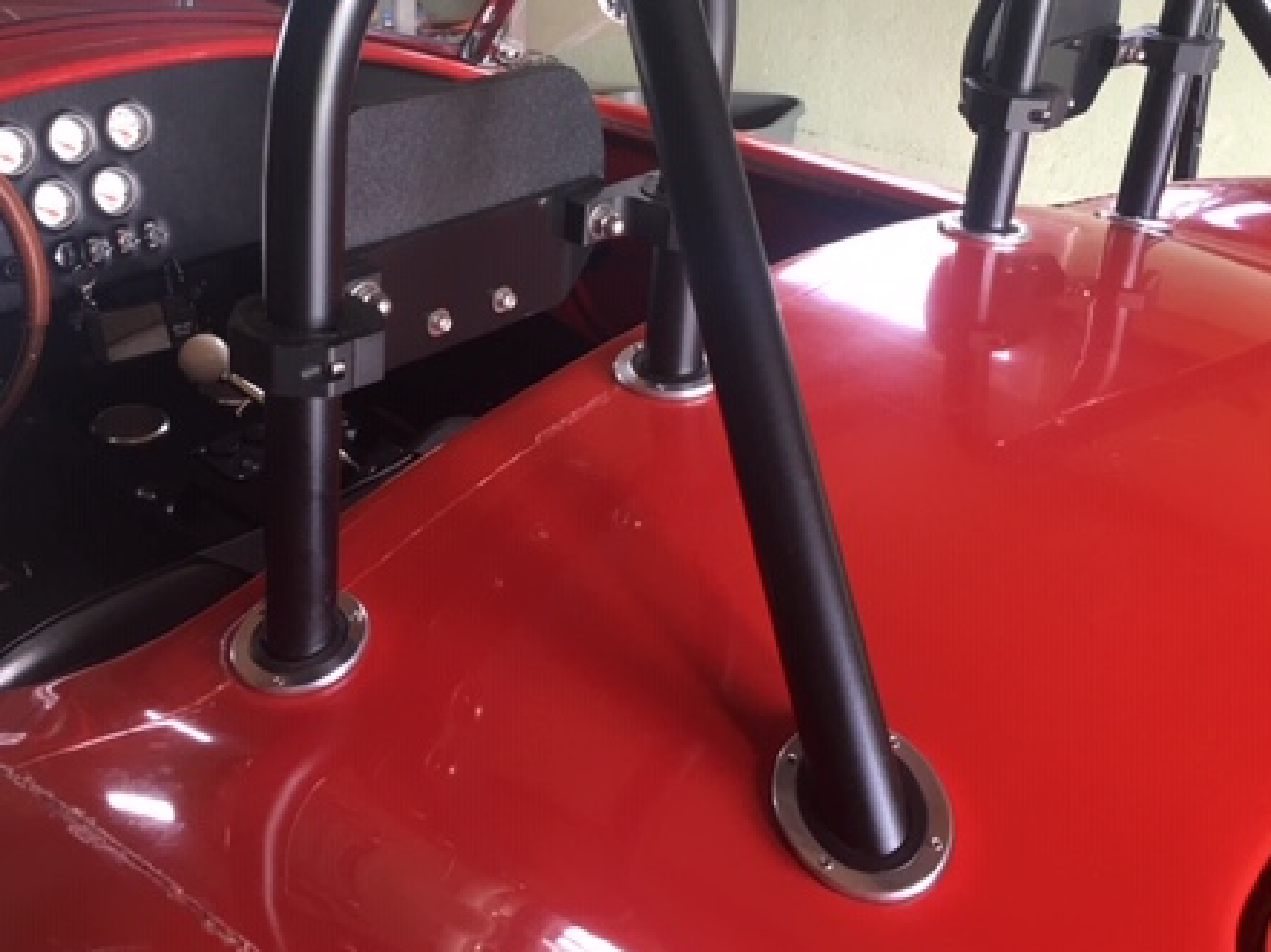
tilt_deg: -20.8
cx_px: 506
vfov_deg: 34.0
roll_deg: -1.7
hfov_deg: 44.6
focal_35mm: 42
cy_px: 325
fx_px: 1541
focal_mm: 4.15
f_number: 2.2
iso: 32
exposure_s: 1/15
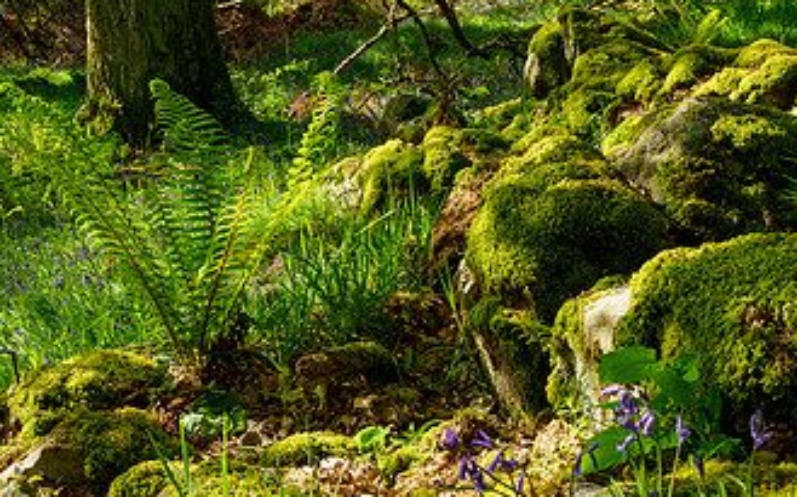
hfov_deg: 30.7
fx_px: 1454
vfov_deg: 19.4
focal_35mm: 67
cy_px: 294
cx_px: 385
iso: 200
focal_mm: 17
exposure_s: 1/40
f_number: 7.1
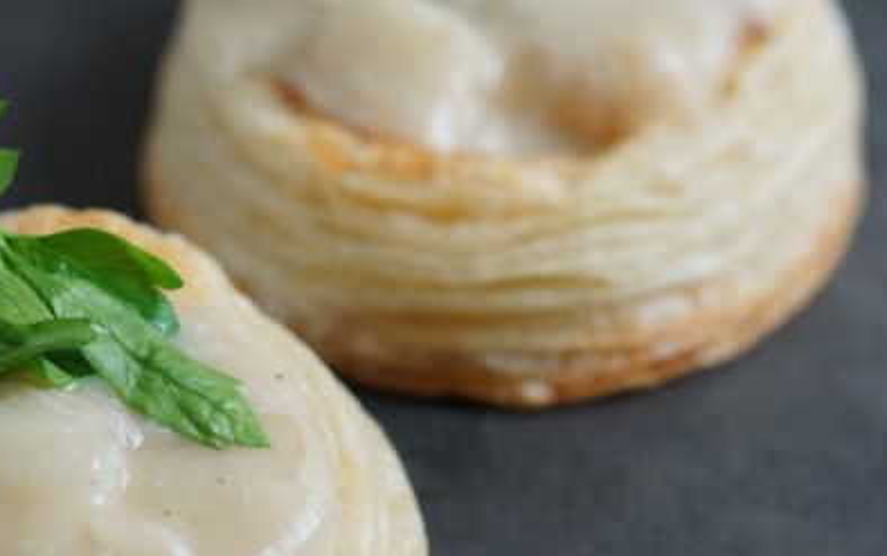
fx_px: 3750
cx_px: 234
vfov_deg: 8.5
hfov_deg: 13.4
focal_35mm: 155
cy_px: 456
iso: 640
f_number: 4
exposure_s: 1/160
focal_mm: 50
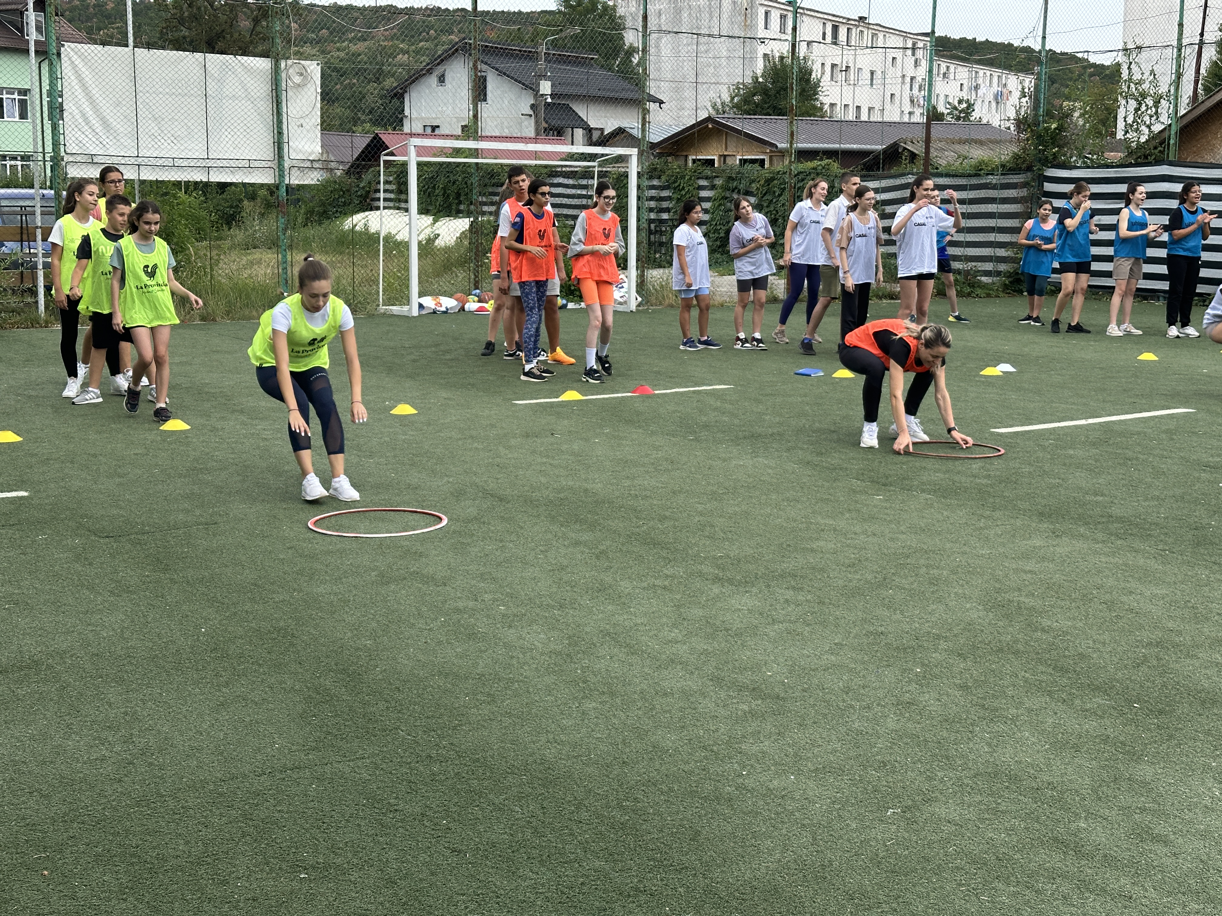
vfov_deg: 30.3
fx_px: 1694
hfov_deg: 39.7
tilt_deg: -7.8
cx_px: 611
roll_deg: -1.0
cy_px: 458
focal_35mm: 48
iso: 64
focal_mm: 6.86
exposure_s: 1/1107
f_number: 1.78
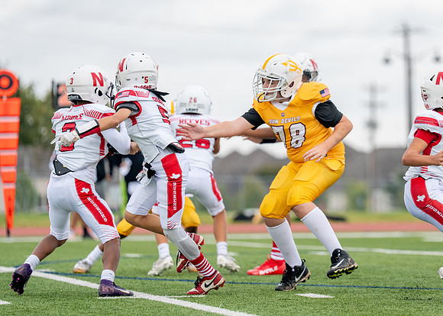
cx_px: 341
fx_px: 3387
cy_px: 154
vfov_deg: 5.3
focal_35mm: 269
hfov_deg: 7.5
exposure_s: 1/2000
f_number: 2.8
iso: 500
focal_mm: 167
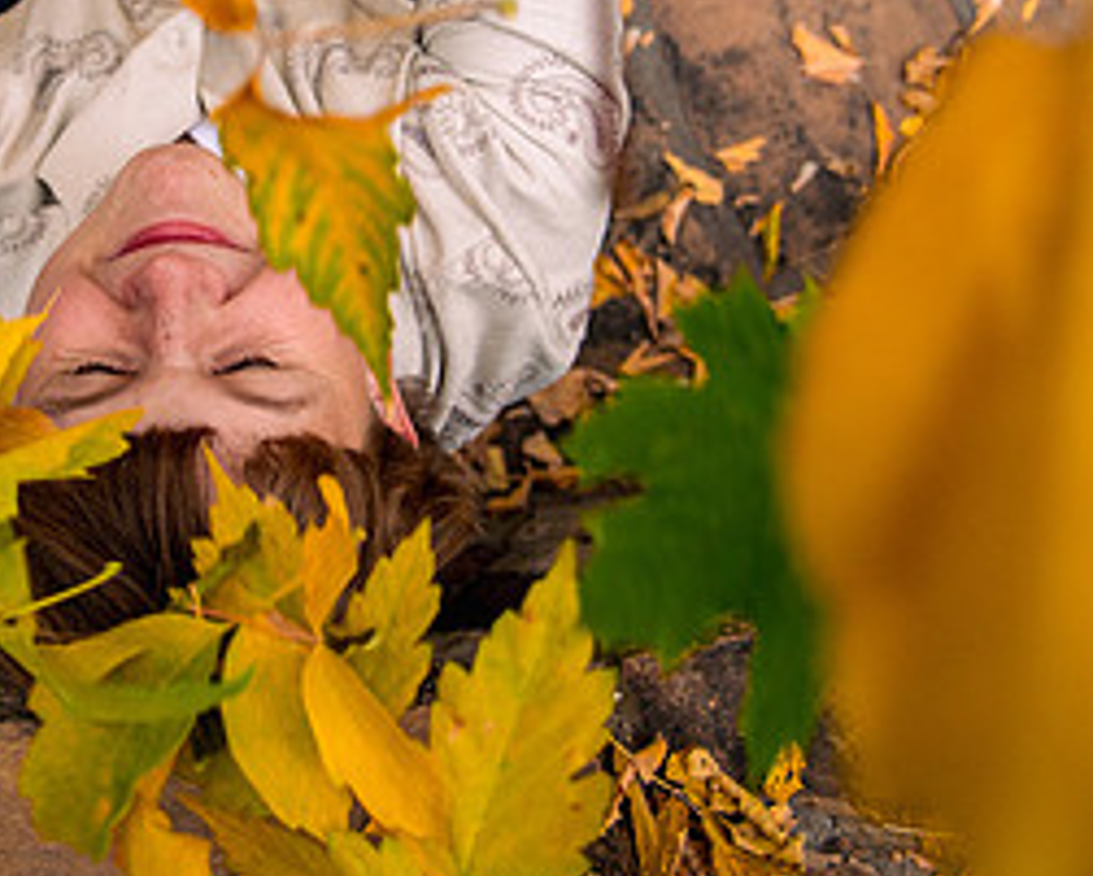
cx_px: 246
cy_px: 121
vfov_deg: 26.0
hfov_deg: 32.3
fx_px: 1845
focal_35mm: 57
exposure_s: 1/250
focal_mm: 24
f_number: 4
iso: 640
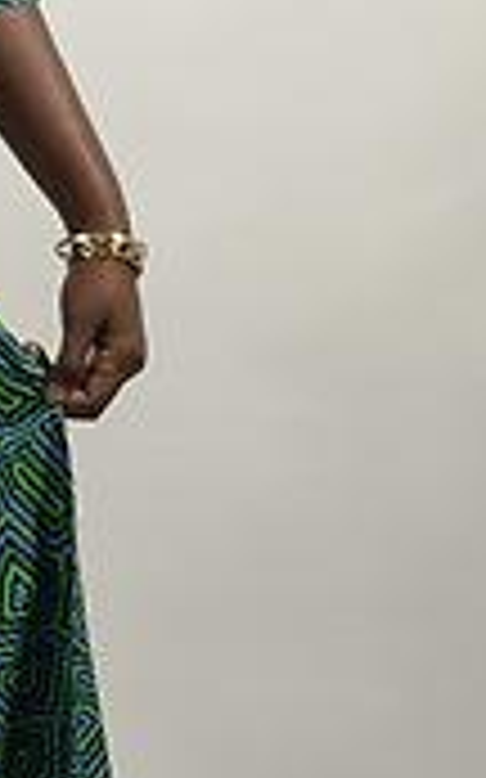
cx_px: -495
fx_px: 3733
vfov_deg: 11.9
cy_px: 265
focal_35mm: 176
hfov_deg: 7.2
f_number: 1.78
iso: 100
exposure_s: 1/100
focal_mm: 6.76
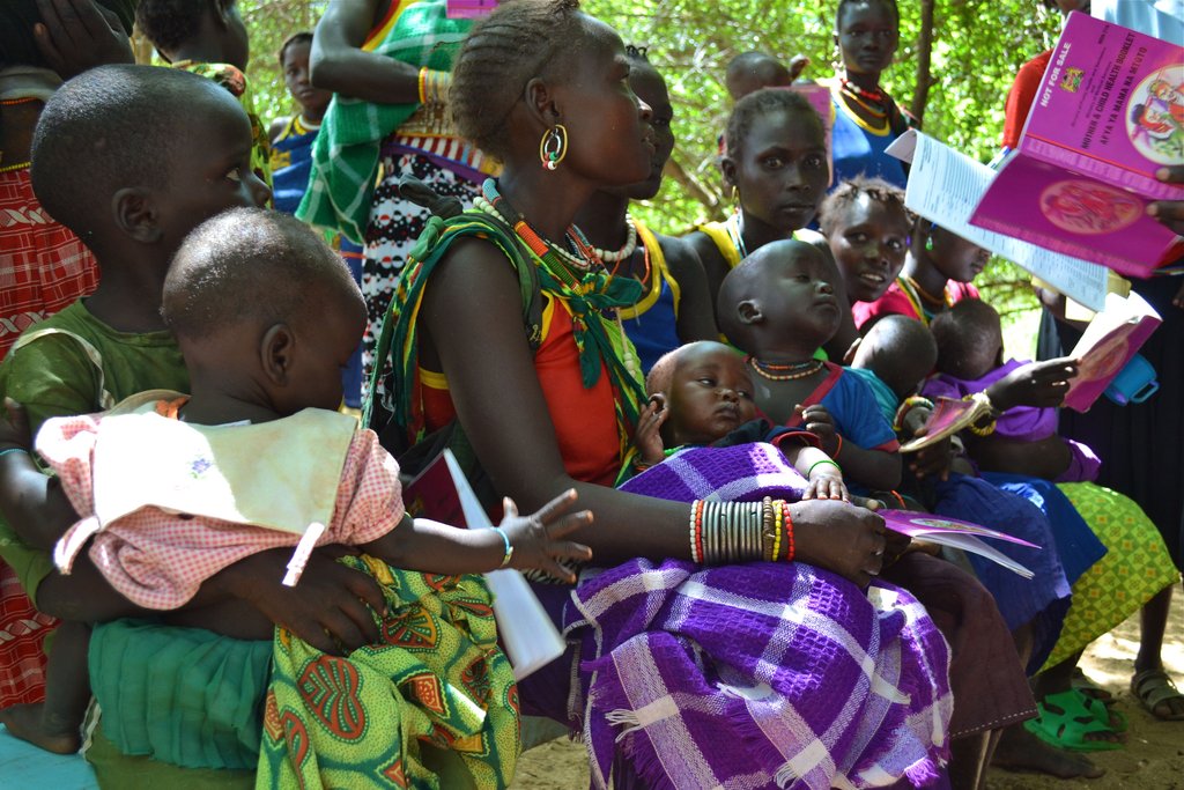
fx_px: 1184
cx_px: 592
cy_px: 395
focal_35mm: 36
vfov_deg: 36.9
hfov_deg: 53.1
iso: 400
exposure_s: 1/100
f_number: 5
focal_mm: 24
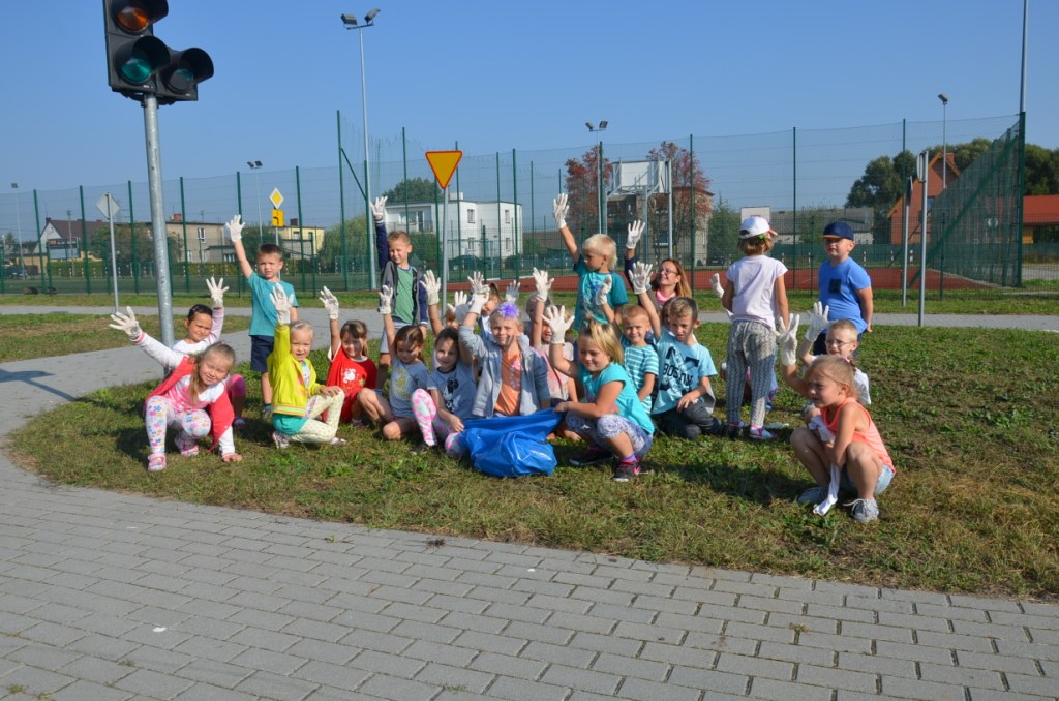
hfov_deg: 67.5
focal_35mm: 27
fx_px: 793
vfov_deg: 47.7
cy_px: 350
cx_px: 530
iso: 100
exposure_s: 1/250
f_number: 8
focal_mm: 18
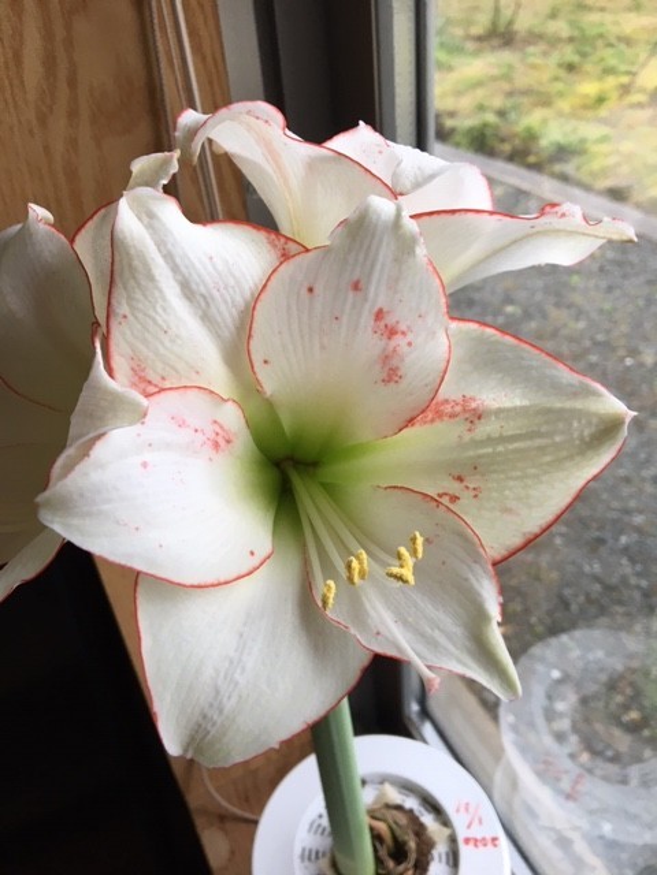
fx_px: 734
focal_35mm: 29
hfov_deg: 48.2
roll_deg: +5.5
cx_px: 328
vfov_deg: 61.7
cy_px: 438
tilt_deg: -37.3
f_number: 2.2
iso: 25
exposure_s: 1/30
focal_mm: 4.15
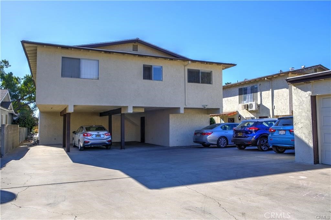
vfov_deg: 47.9
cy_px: 110
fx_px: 248
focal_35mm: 27
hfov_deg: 67.4
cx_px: 166
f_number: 5.6
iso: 320
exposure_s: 1/280
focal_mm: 18
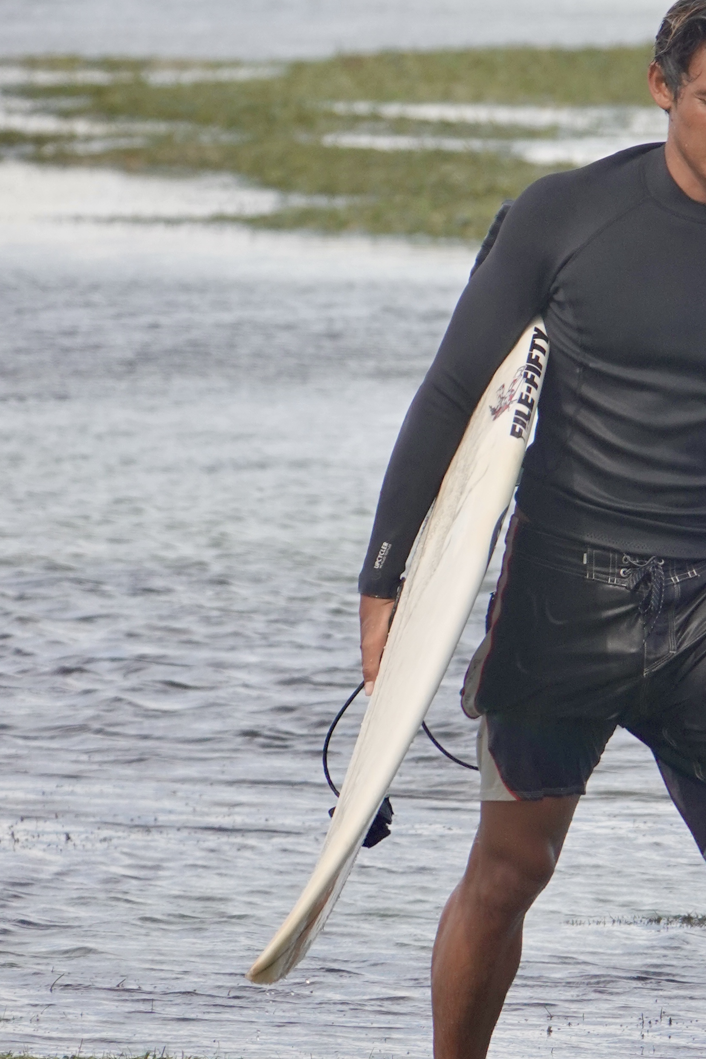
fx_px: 38886
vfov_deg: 1.6
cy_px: 247
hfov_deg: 1.0
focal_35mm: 1322
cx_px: 697
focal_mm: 220
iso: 125
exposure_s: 1/1000
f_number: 4
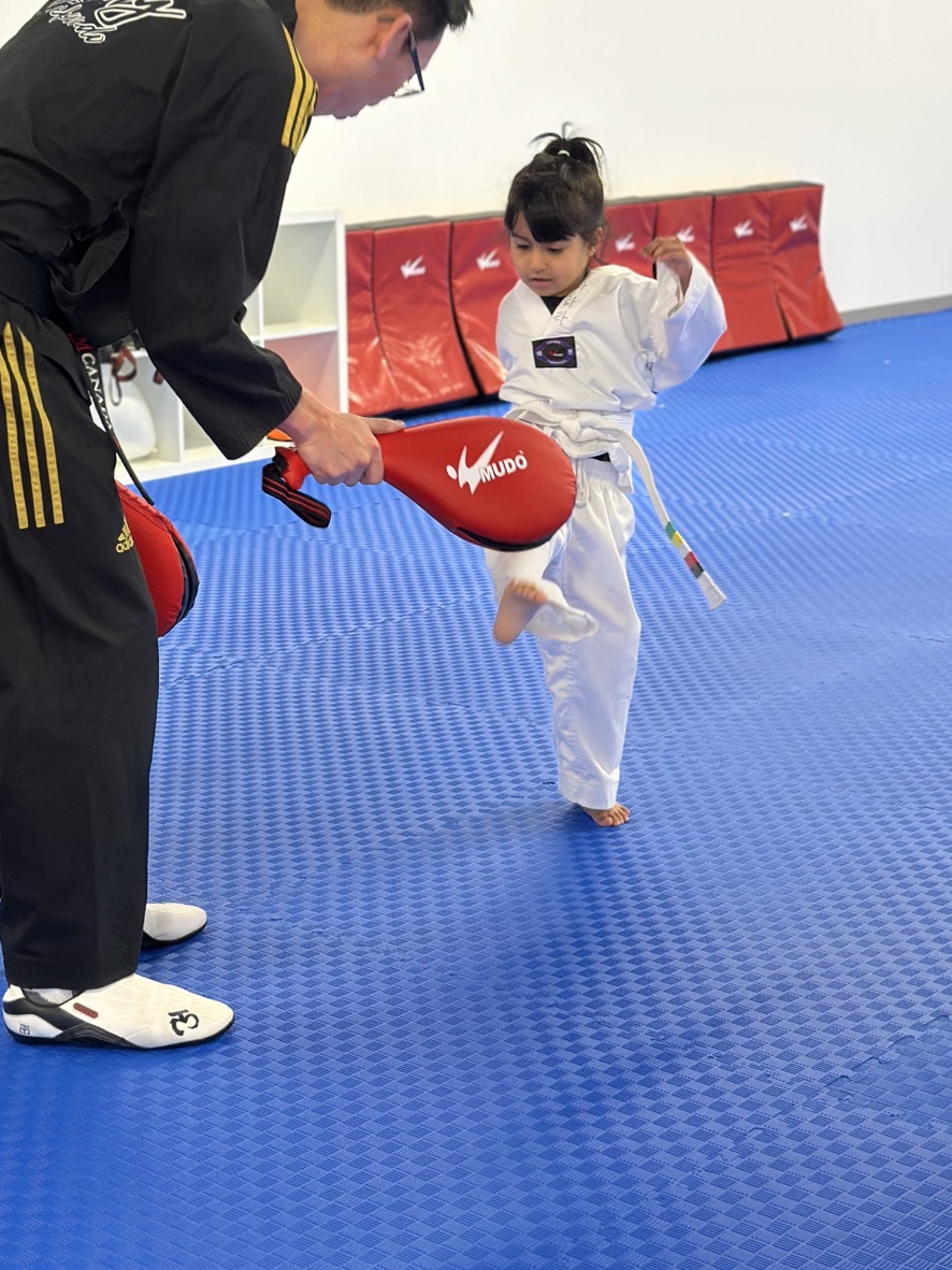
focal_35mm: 65
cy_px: 434
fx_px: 2384
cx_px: 424
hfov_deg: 22.6
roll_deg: +0.6
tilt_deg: -8.0
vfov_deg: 29.6
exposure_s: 1/102
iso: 125
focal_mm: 6.86
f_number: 1.78
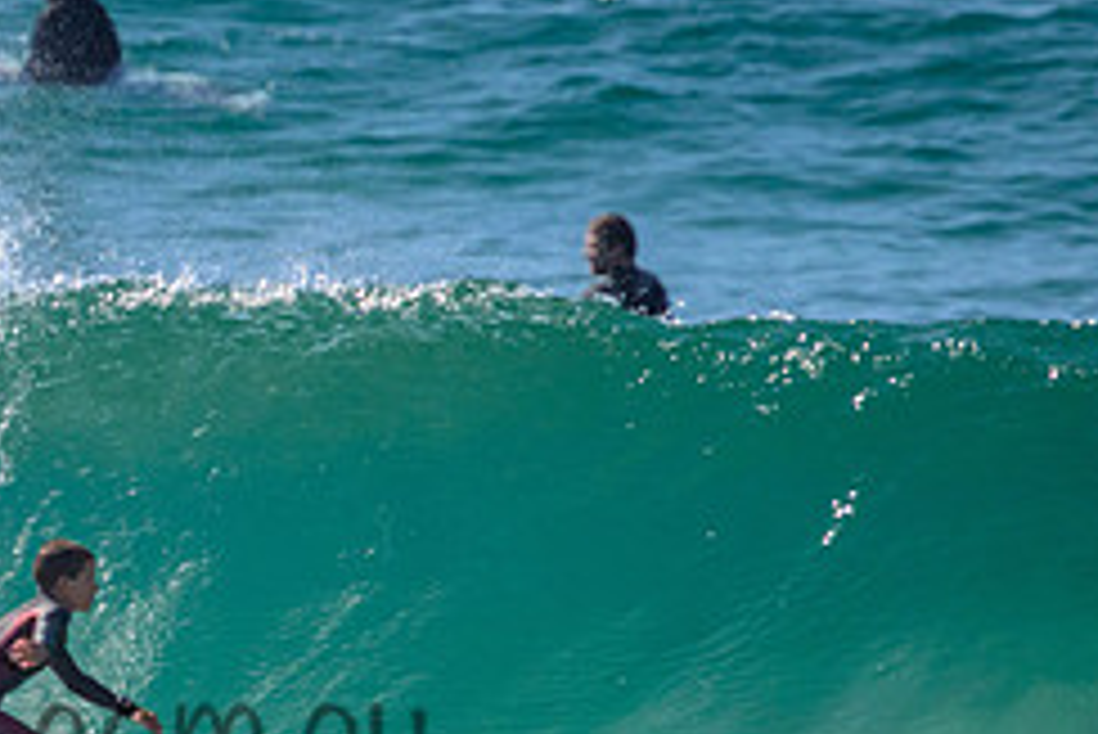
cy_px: 687
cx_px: -50
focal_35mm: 1904
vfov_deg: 0.7
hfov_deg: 1.1
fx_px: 58104
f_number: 11
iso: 1100
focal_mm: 800
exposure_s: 1/2000
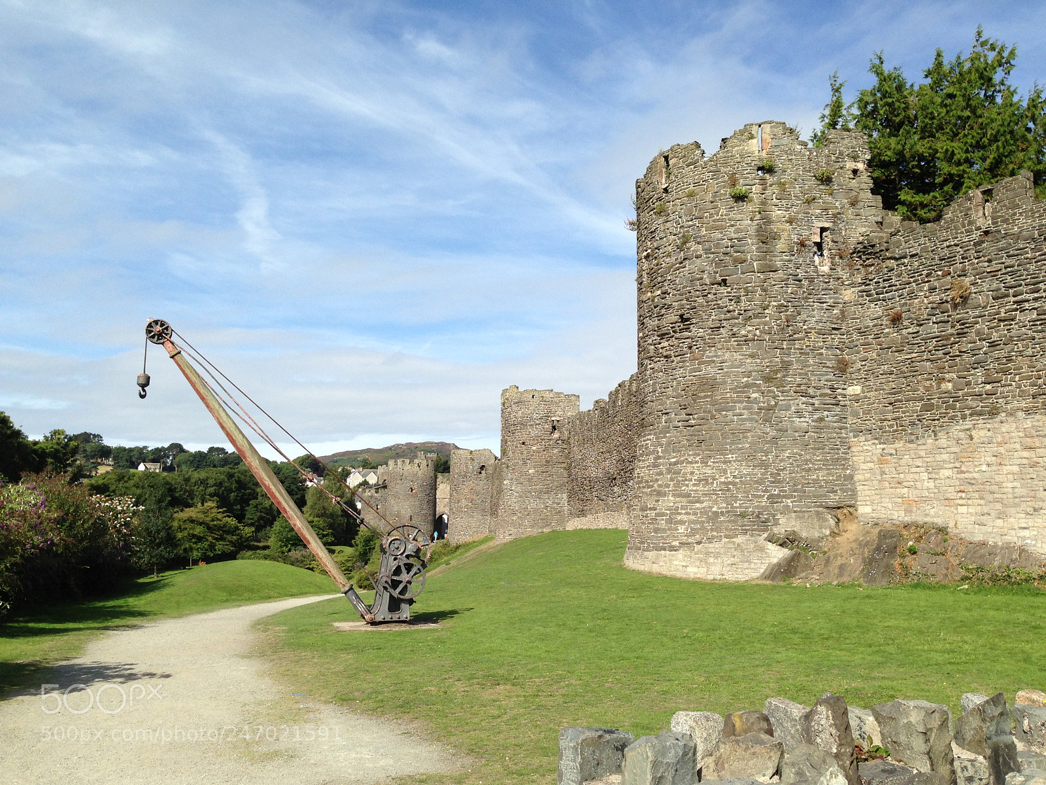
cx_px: 523
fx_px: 997
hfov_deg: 55.4
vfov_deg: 42.9
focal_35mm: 33
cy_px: 392
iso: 50
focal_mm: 4.13
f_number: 2.4
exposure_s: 1/1595
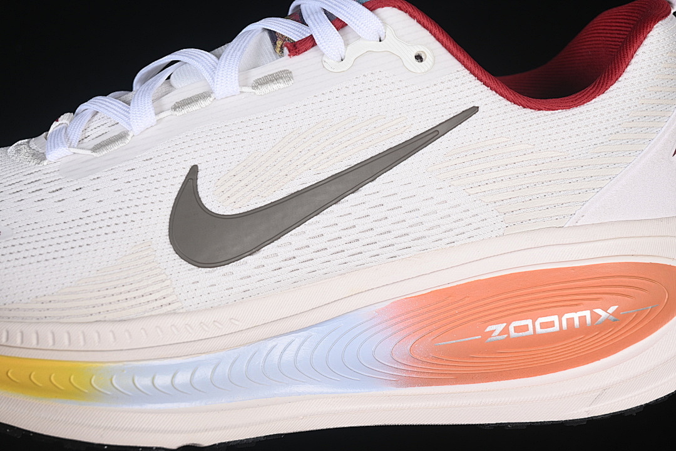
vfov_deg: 18.2
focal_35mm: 75
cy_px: 226
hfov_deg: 27.0
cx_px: 338
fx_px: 1408
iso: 160
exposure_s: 1/80
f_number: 7.1
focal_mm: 50
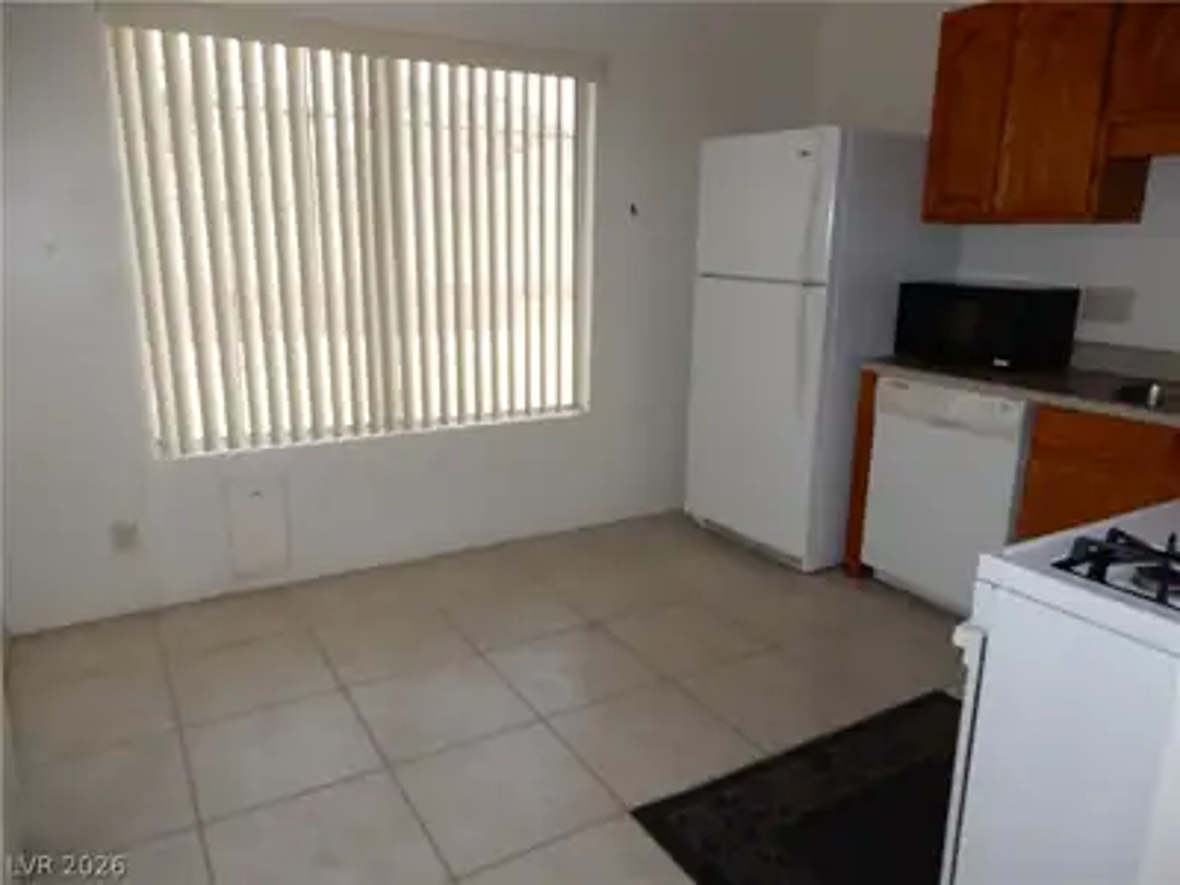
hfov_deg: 71.6
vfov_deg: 56.8
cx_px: 590
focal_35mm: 24
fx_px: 818
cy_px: 442
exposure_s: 1/80
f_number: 3.4
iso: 140
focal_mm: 4.3
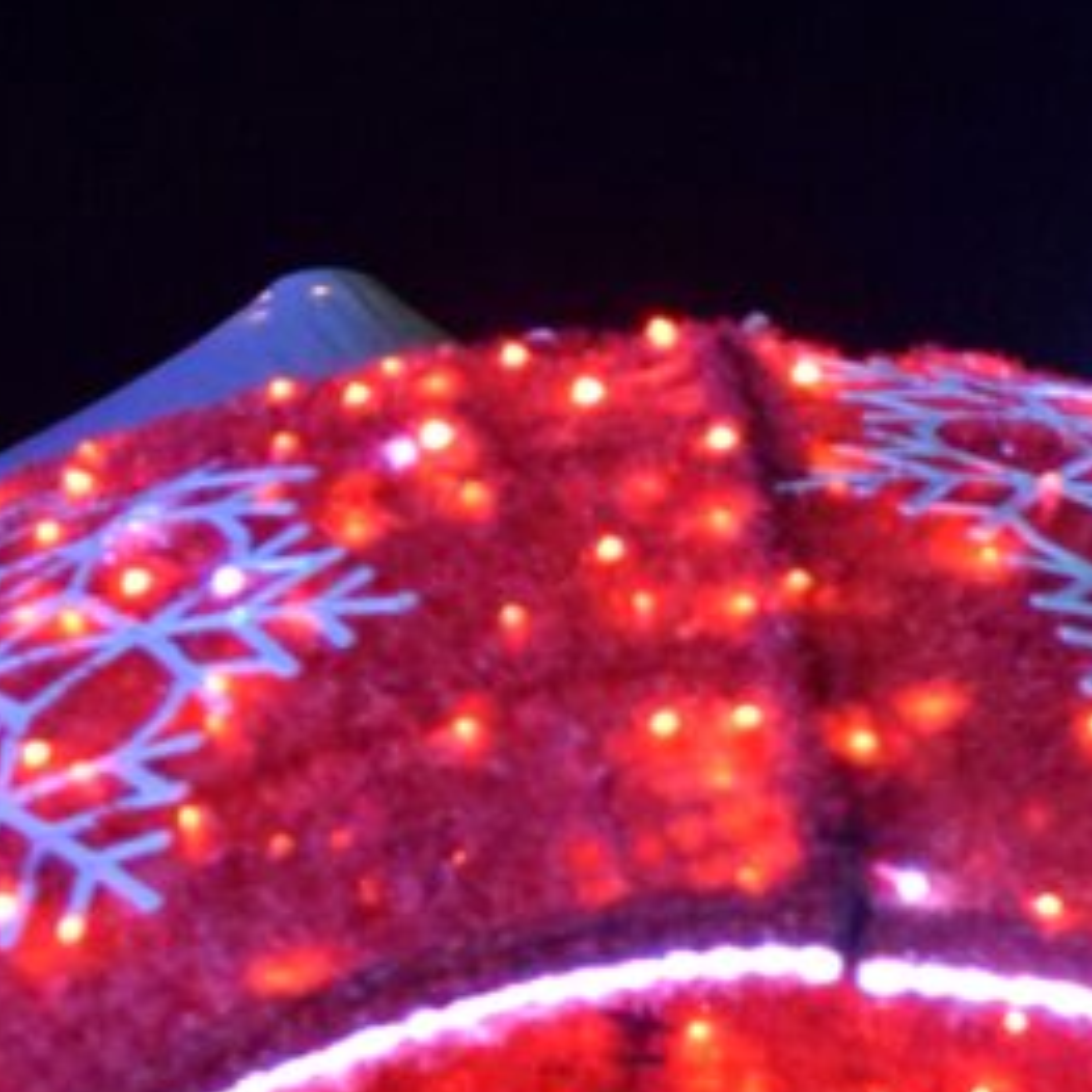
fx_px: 8720
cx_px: 997
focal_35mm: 244
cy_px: 1877
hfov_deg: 7.1
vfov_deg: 7.0
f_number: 2
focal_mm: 35
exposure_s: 1/200
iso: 3200
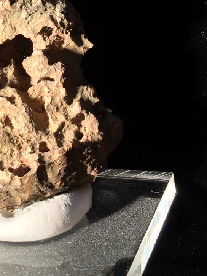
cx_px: 29
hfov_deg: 22.5
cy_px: 39
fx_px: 510
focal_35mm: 64
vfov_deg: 29.3
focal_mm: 4.15
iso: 32
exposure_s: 1/30
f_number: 2.2
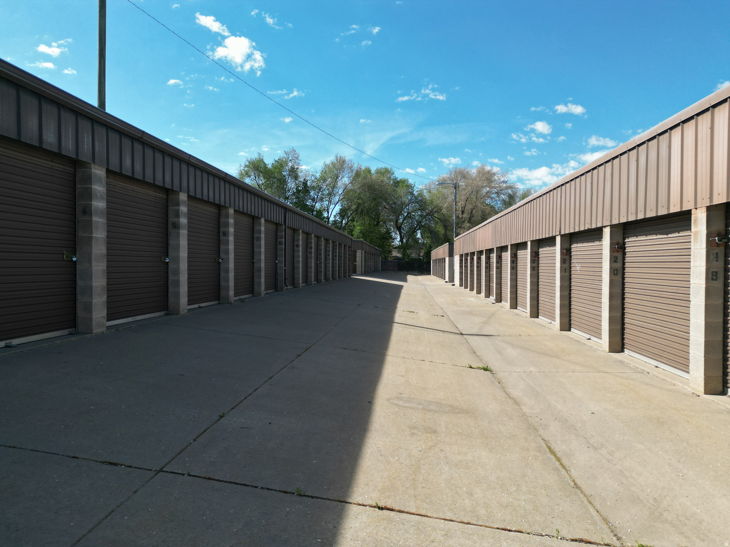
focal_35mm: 24
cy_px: 274
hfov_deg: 71.6
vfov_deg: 56.8
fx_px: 506
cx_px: 365
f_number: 1.7
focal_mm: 6.72
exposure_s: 1/2500
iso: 110
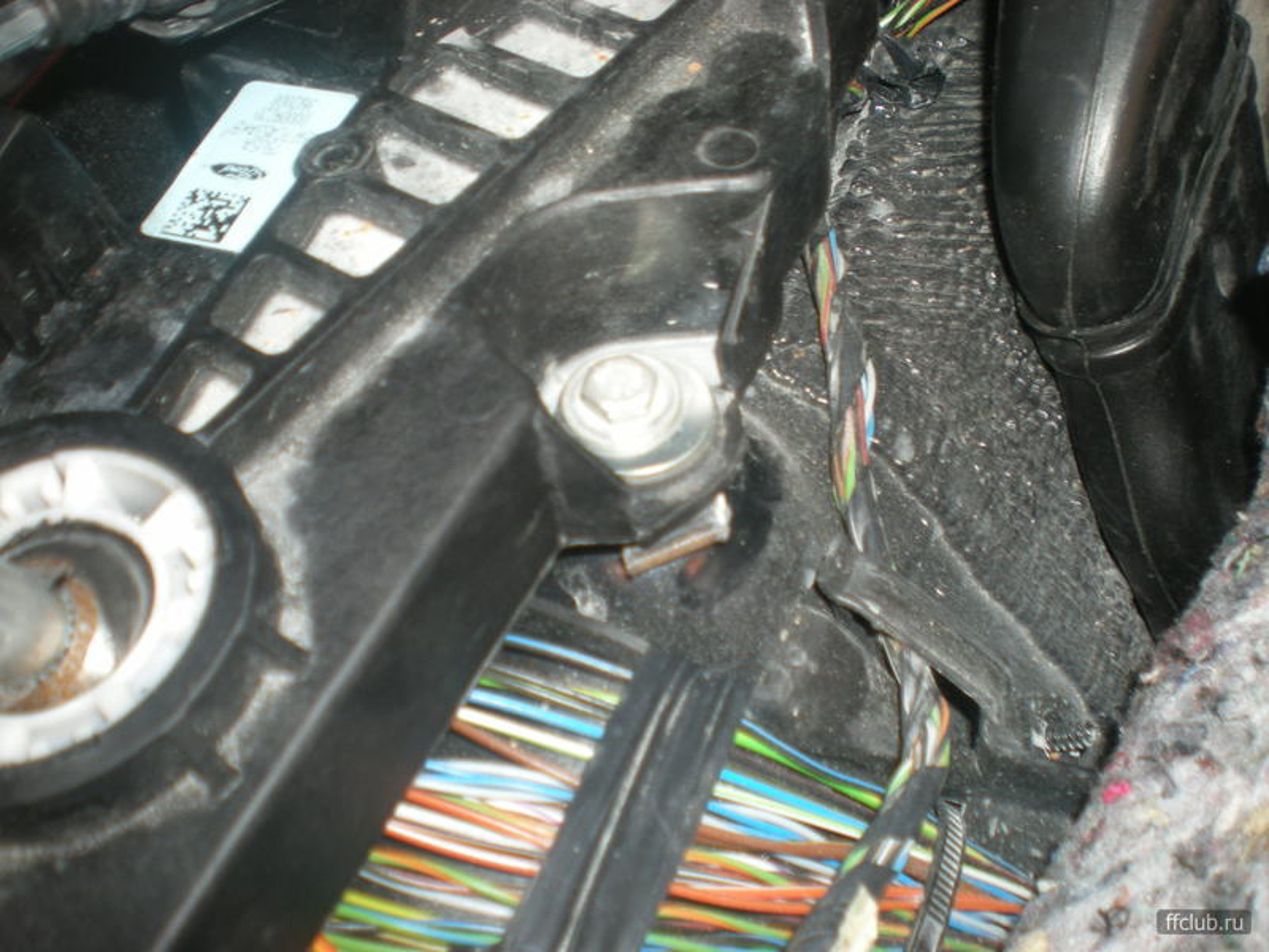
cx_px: 634
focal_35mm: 38
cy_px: 476
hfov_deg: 49.0
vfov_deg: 37.7
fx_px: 1393
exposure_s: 1/60
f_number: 3.1
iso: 64
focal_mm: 6.3
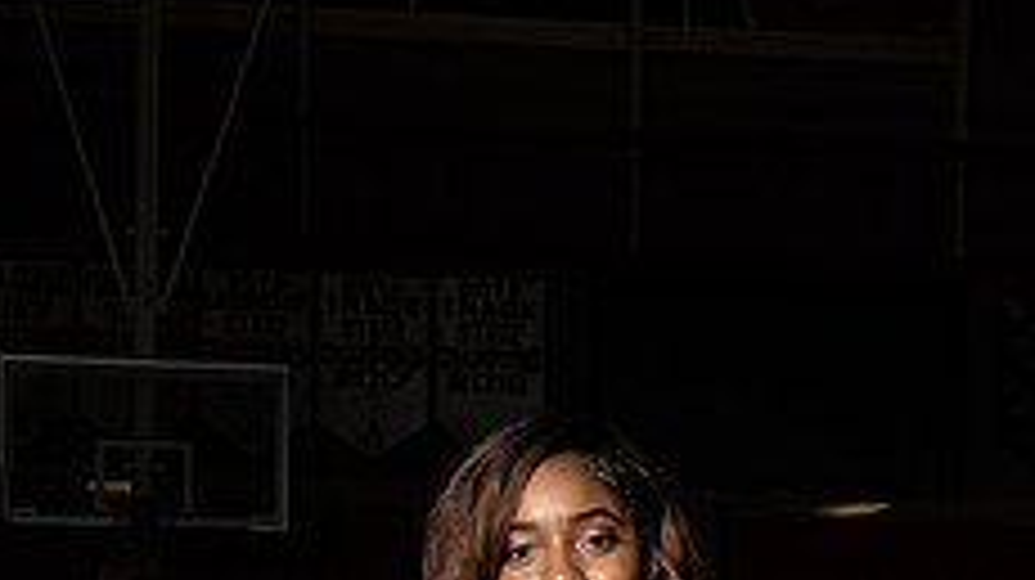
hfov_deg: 16.9
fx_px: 3483
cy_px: 778
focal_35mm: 127
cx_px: 562
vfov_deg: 9.3
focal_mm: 62
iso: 320
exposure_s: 1/200
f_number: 14
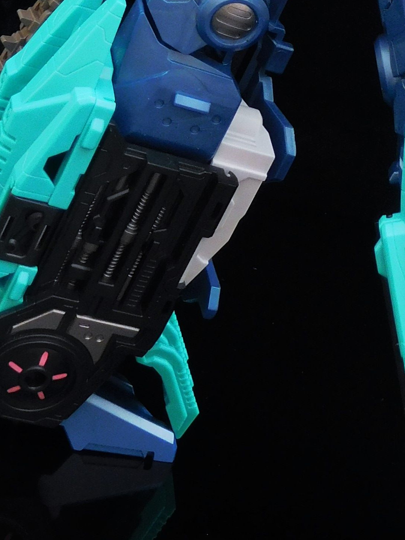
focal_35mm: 112
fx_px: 1747
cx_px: 322
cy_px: -53
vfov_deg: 17.0
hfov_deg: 13.2
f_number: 3.8
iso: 200
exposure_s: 1
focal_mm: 6.2
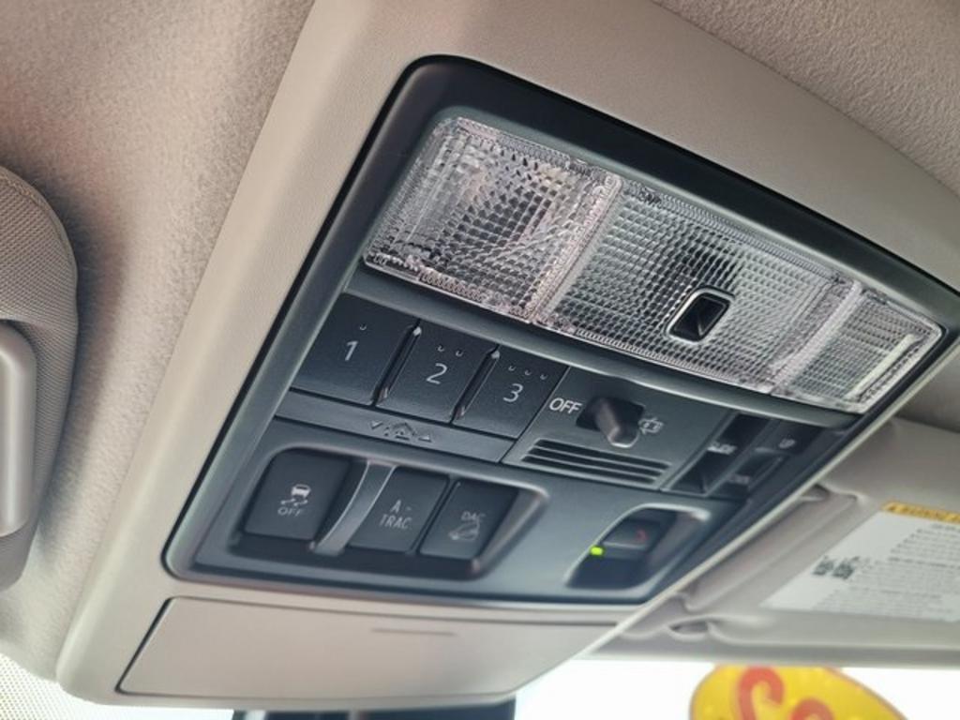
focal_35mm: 26
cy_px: 360
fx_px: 721
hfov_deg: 67.3
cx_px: 480
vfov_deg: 53.1
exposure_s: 1/120
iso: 125
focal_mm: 5.4
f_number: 1.8
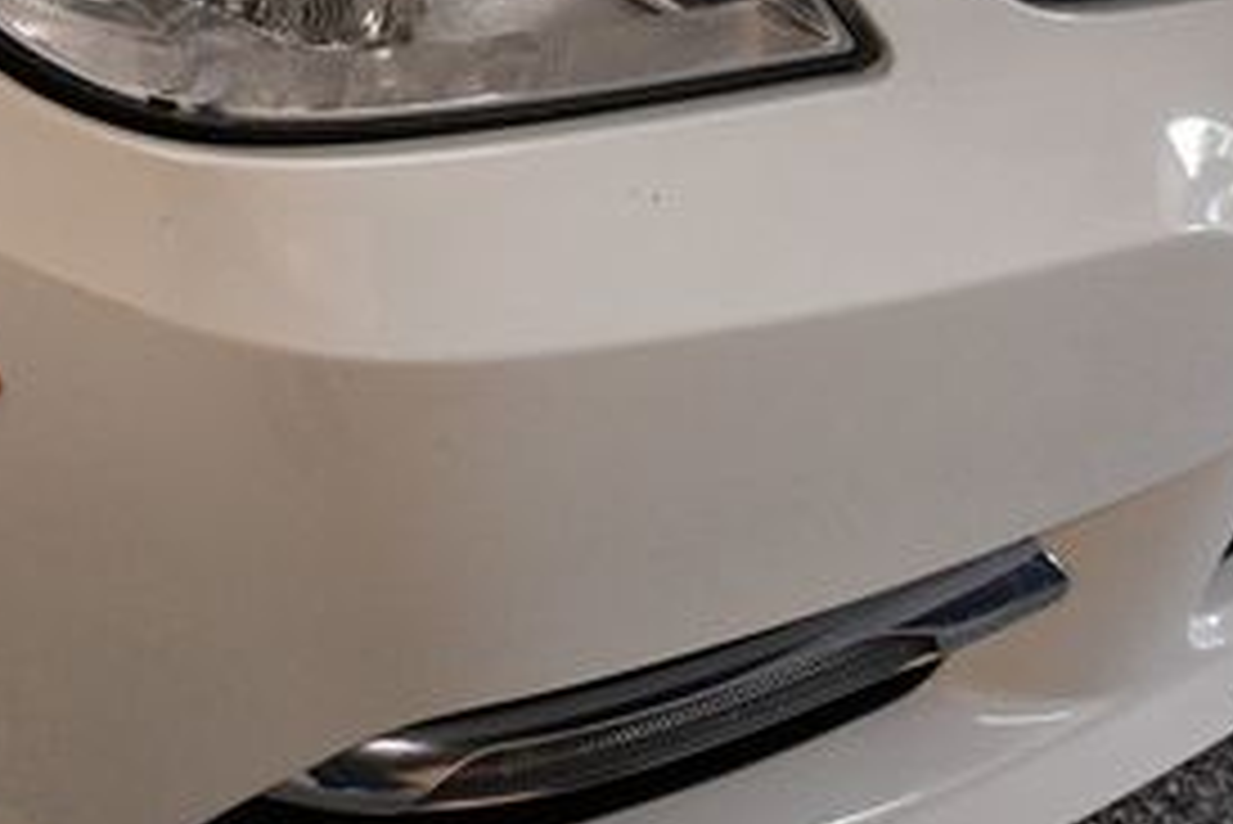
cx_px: 432
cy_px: 167
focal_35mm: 84
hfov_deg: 24.1
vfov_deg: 16.2
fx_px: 2878
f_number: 3.8
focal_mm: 24
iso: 800
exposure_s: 1/160
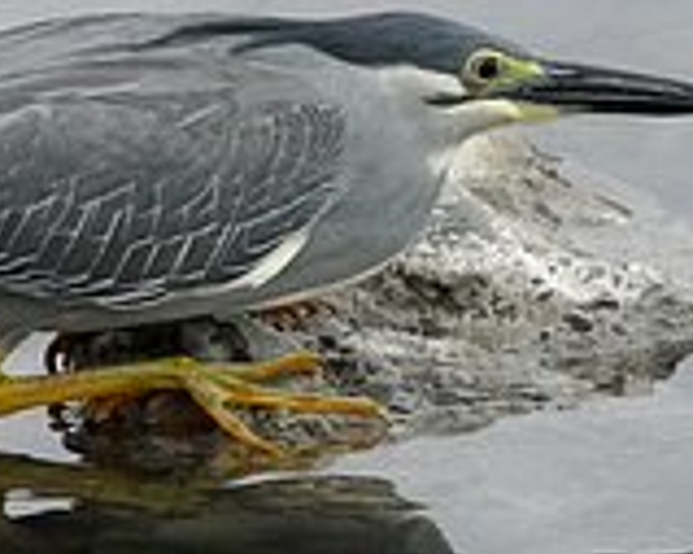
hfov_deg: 0.6
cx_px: 349
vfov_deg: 0.5
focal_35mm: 3428
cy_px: 399
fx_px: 70266
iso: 800
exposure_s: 1/100
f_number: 5
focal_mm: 420
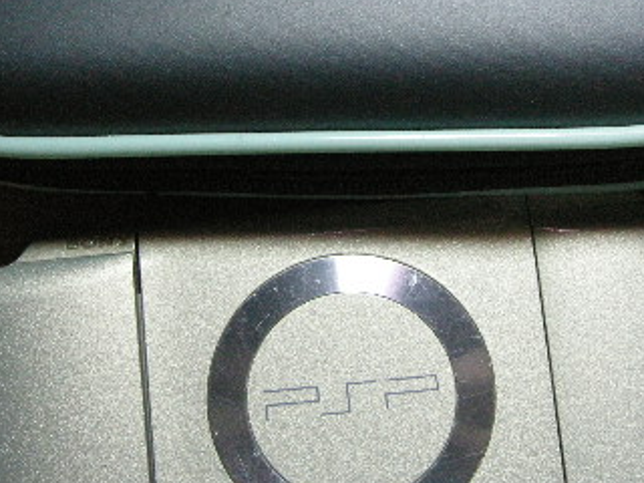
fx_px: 1339
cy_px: 103
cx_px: 378
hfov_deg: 27.0
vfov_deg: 20.2
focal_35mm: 72
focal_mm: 7.5
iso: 400
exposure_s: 1/55.8
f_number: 2.7
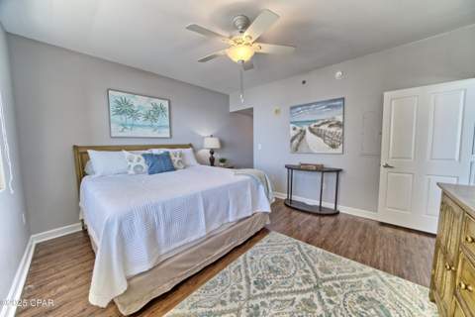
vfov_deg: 90.0
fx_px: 158
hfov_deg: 112.6
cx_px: 238
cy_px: 158
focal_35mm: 12
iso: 500
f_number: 8
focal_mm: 12
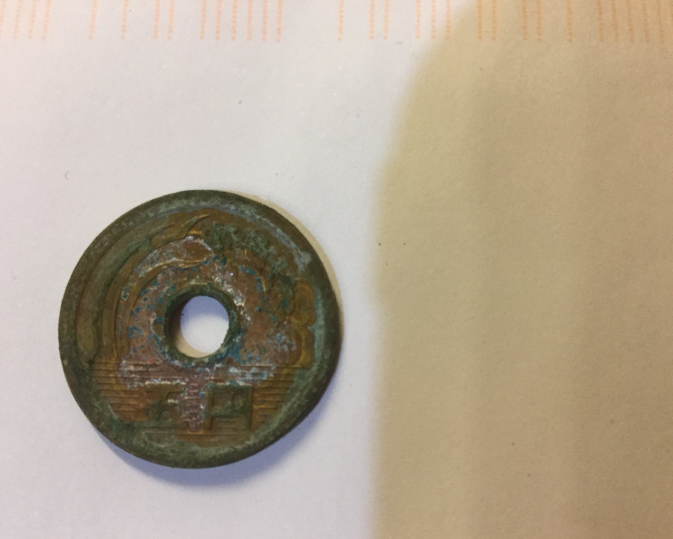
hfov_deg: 54.2
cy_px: 271
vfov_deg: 44.5
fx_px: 657
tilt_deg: -82.1
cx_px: 333
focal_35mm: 33
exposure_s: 1/30
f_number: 2.4
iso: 125
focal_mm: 3.3
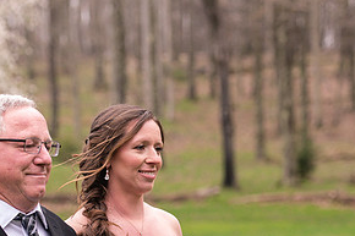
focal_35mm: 164
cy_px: 233
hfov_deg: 12.5
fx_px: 1616
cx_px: 137
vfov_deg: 8.3
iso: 500
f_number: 3.5
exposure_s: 1/800
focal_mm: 82
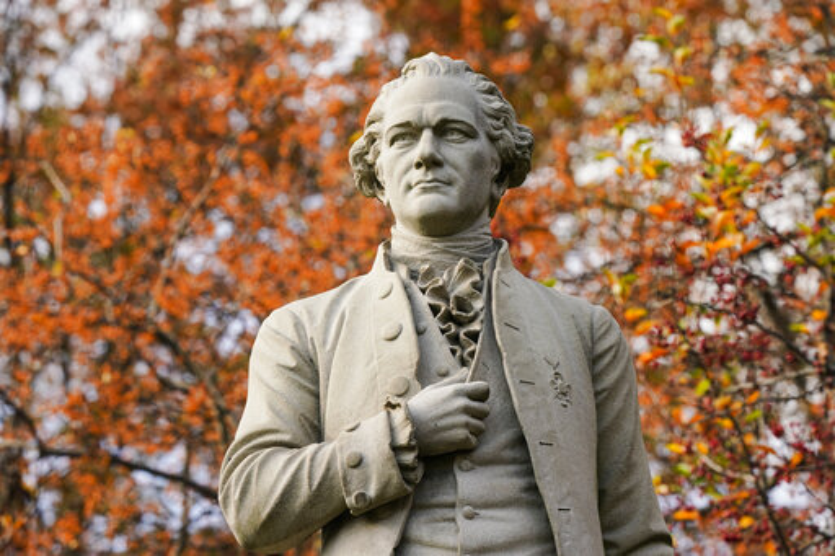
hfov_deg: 7.5
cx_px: 418
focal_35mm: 274
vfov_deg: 5.0
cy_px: 278
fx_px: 6353
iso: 320
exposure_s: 1/250
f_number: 9
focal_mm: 274
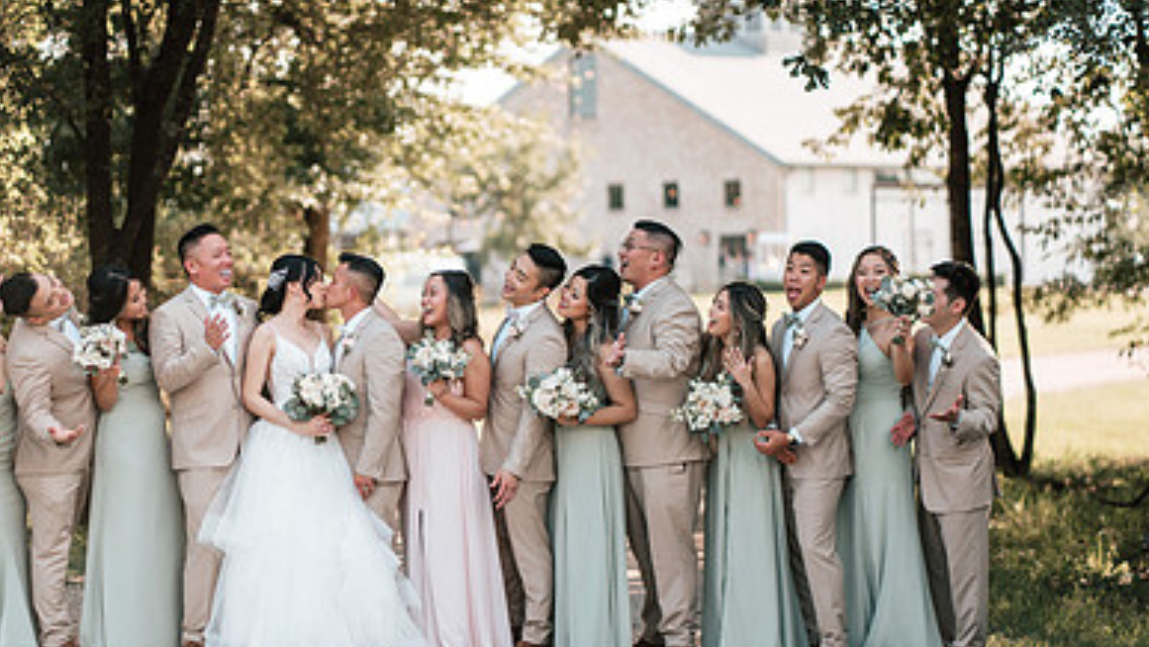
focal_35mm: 134
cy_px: 266
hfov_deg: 16.0
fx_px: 4084
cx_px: 327
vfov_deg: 9.1
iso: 100
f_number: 1.8
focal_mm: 85
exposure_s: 1/800
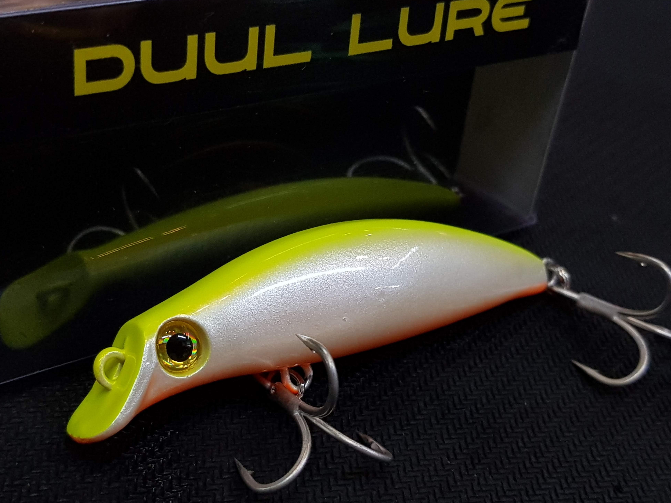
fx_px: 523
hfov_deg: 65.3
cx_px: 331
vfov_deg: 51.4
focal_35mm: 27
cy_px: 249
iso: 200
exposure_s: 1/120
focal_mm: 4.2
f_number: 1.7
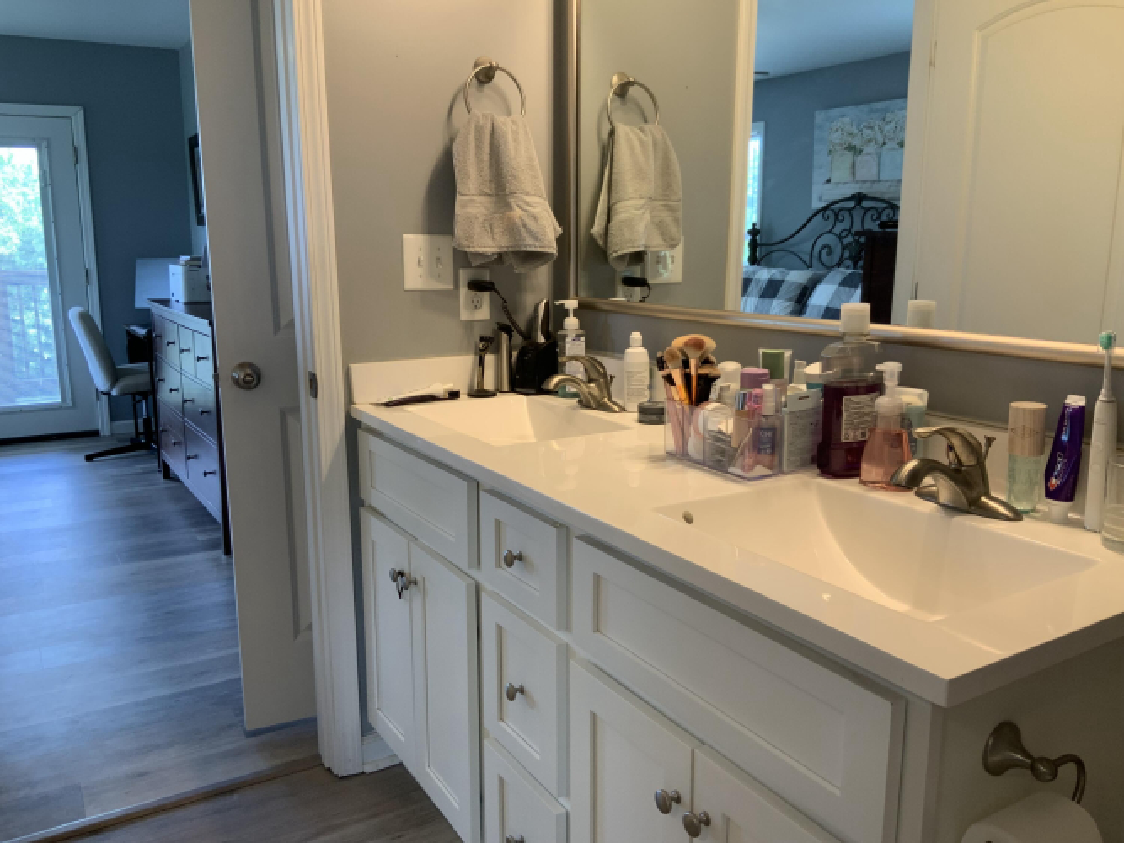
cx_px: 562
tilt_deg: -12.1
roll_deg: +0.9
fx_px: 941
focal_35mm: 29
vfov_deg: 48.2
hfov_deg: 61.7
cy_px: 422
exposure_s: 1/60
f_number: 1.8
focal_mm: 3
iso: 50
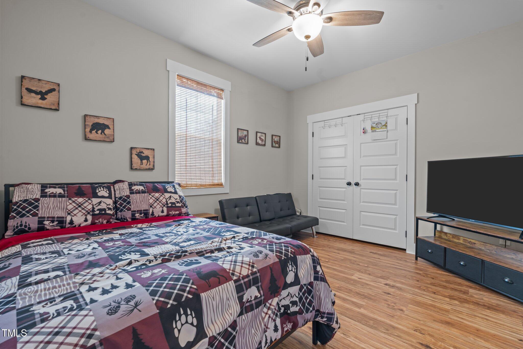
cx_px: 262
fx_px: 232
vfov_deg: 73.8
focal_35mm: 16
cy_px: 174
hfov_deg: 96.7
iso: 320
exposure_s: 2.5
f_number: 8
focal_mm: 16
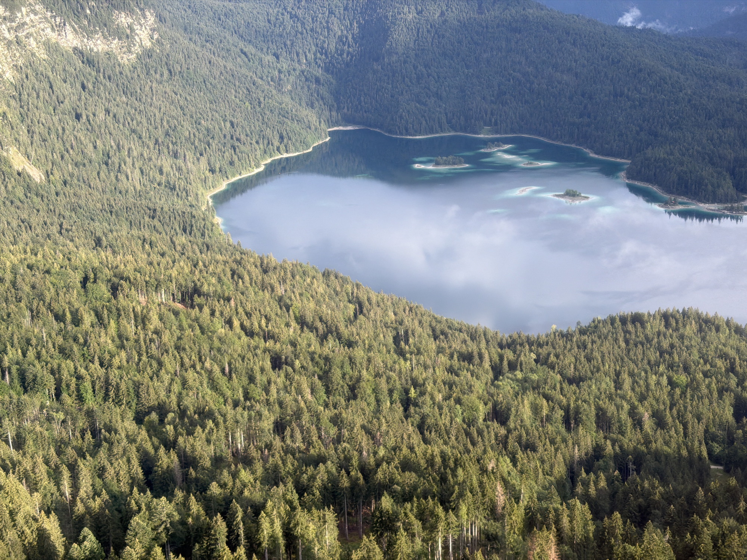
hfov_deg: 39.7
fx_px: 1036
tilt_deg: -15.6
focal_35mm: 48
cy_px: 280
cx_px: 374
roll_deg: +0.1
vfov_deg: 30.3
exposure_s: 1/472
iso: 64
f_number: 1.78
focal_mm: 6.76
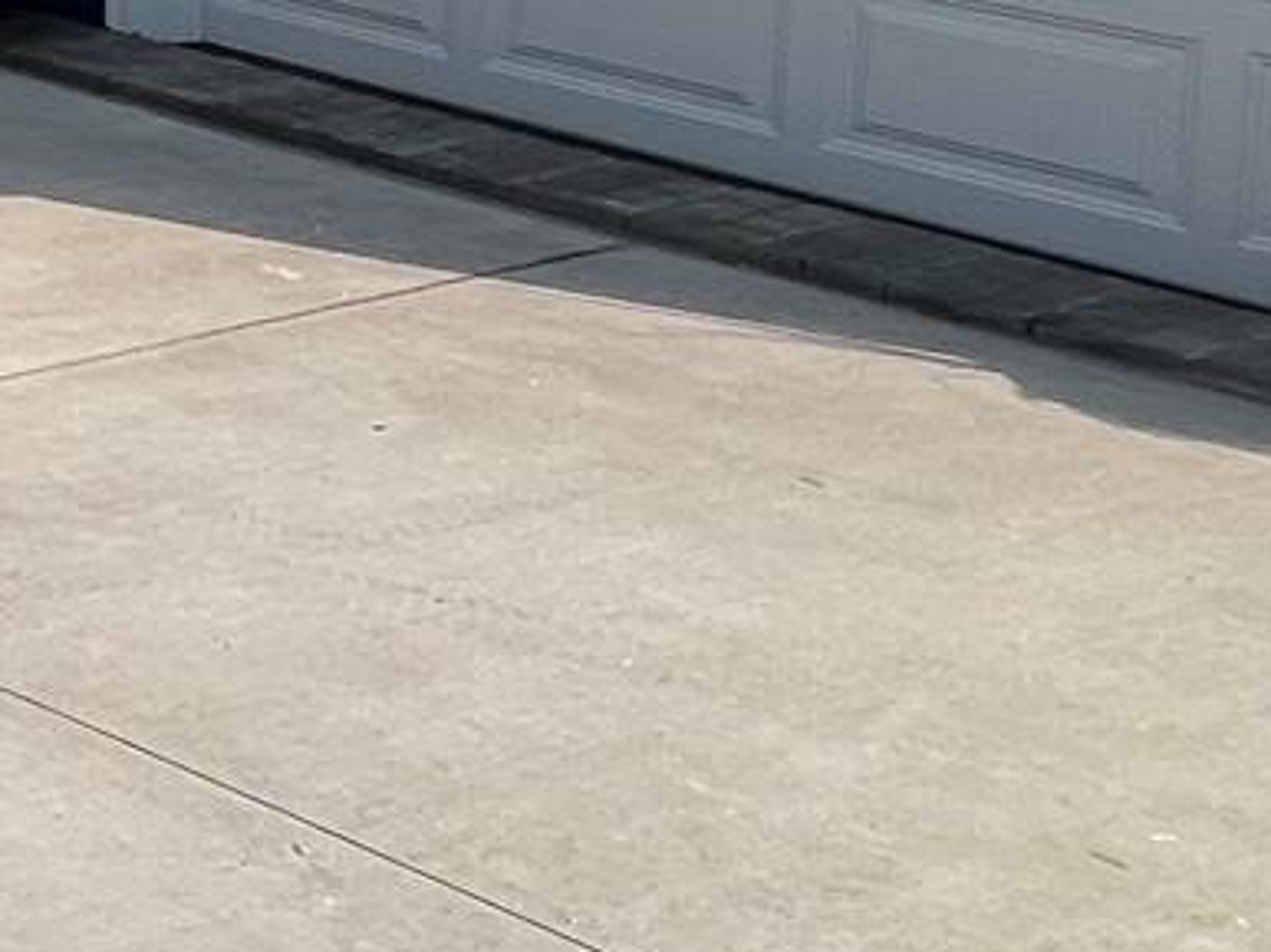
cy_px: -478
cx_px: -1660
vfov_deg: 18.8
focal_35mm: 69
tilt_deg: -3.3
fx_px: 2532
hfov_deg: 15.9
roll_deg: -0.3
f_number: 1.8
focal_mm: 1.57
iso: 32
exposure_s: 1/1468
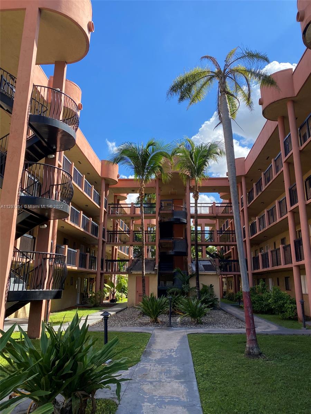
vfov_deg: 67.3
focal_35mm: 26
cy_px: 207
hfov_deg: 53.1
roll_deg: -0.4
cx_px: 156
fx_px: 311
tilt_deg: +15.6
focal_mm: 4.25
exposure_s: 1/1272
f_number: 1.8
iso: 32
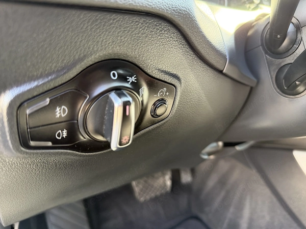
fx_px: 212
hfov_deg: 71.6
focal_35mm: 24
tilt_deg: -18.7
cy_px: 114
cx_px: 153
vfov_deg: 56.8
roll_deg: -2.1
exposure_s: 1/60
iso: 320
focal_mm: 6.76
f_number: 1.78
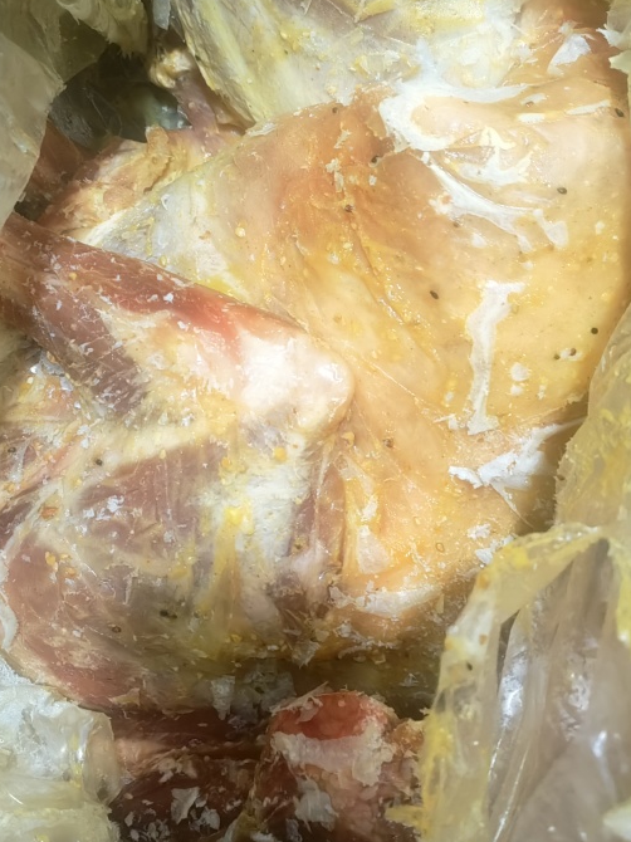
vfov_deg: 43.5
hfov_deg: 33.6
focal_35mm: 43
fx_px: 1046
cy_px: 315
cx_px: 316
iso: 1250
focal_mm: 5.54
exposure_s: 1/100
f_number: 1.8
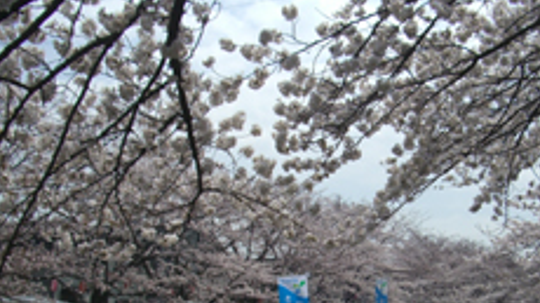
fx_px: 901
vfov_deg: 18.7
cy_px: 274
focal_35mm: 63
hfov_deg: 33.1
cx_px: 347
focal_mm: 7.9
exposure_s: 1/500
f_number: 5.6
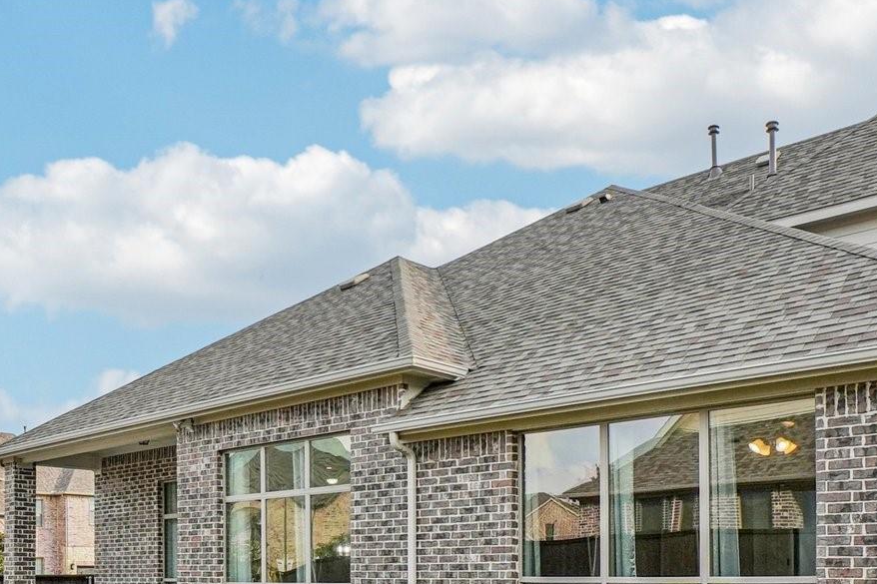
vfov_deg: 36.3
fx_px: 852
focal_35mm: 35
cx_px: 412
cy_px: 487
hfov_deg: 54.4
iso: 400
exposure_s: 1/400
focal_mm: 10
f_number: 8
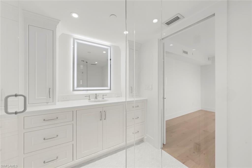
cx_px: 126
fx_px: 98
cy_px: 84
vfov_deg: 81.2
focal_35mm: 14
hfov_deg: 104.2
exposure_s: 1/13
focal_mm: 14
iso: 400
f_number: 11
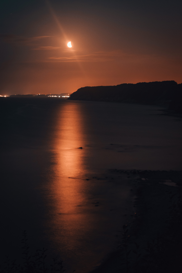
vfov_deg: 29.2
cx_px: 91
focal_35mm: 69
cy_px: 136
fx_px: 523
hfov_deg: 19.7
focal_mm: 46
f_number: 5.3
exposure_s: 25
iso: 1250
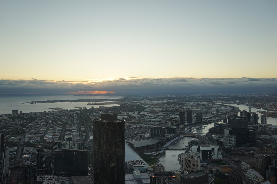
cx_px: 138
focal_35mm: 28
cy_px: 92
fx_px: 215
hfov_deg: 65.5
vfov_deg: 46.4
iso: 100
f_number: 4
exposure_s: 1/60
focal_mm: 28
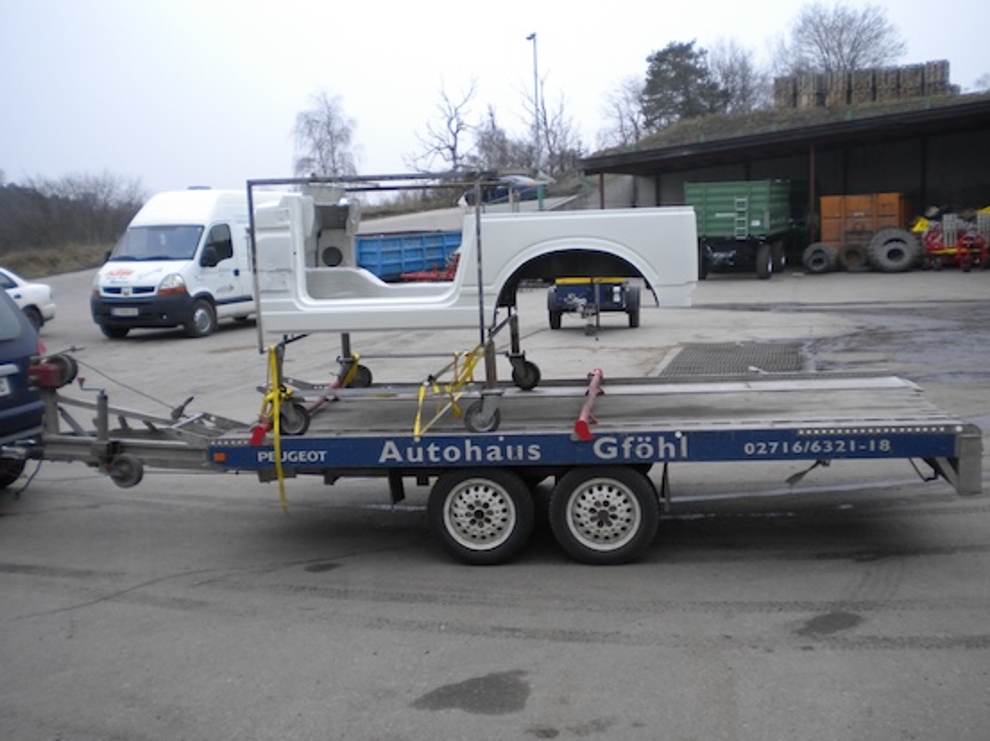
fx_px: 1086
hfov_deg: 49.0
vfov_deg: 37.7
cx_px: 498
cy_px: 374
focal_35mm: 38
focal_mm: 6.3
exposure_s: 1/52.2
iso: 108
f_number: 3.1
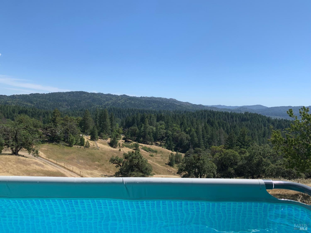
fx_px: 234
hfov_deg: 67.3
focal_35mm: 26
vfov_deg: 53.1
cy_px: 116
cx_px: 156
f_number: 1.8
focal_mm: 4.25
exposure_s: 1/2481
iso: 25
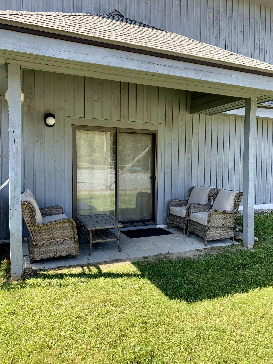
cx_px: 136
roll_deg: -1.5
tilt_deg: -3.7
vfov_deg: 67.3
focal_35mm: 26
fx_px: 273
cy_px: 182
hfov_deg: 53.1
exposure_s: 1/315
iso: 25
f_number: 1.8
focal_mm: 4.25
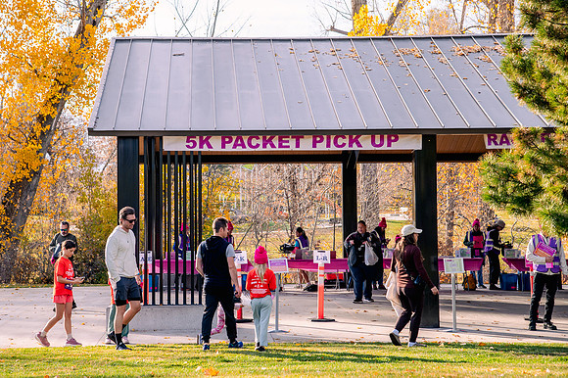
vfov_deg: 14.5
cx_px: 247
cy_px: 169
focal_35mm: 94
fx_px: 1485
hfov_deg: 21.6
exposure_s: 1/640
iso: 800
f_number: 6.3
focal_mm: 82
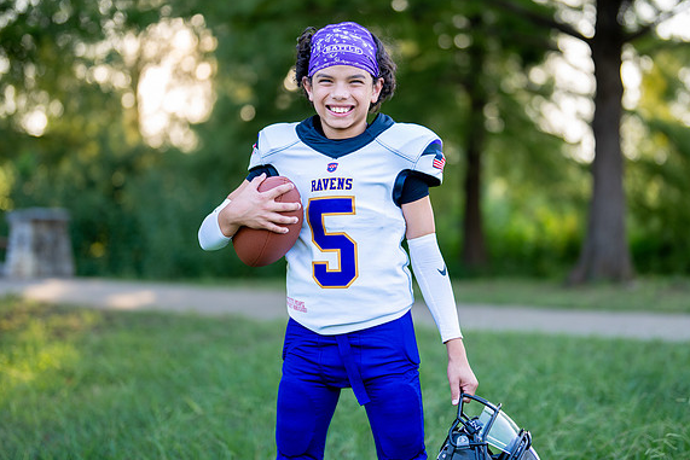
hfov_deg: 30.5
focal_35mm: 66
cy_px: 178
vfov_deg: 20.6
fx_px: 1265
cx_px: 368
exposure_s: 1/640
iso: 100
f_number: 1.2
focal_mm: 50
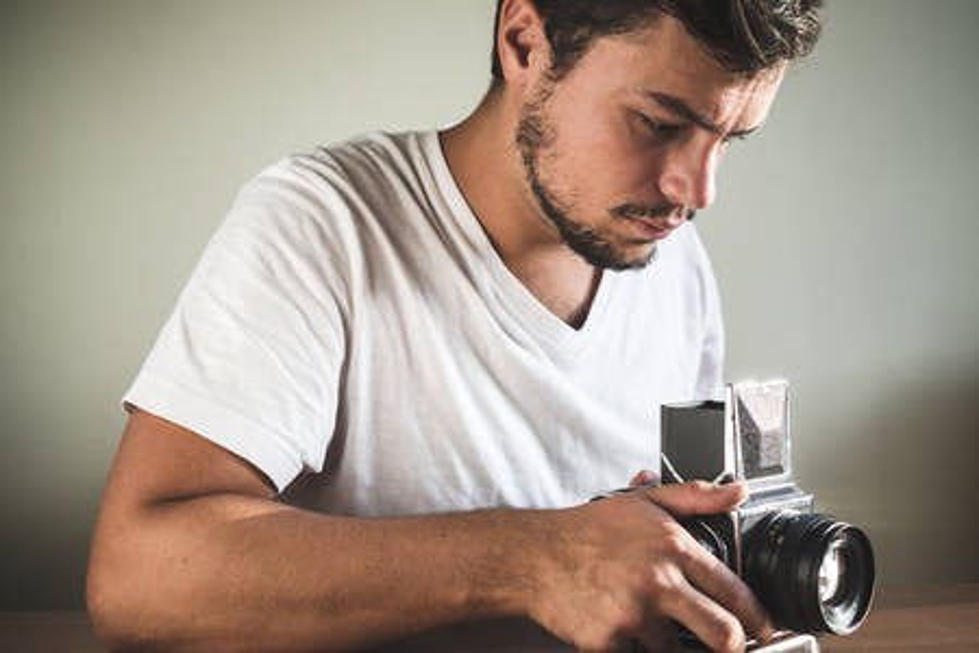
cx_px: 490
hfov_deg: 39.6
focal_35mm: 50
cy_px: 326
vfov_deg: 27.0
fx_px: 1360
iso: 500
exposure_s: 1/320
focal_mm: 50
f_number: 2.8
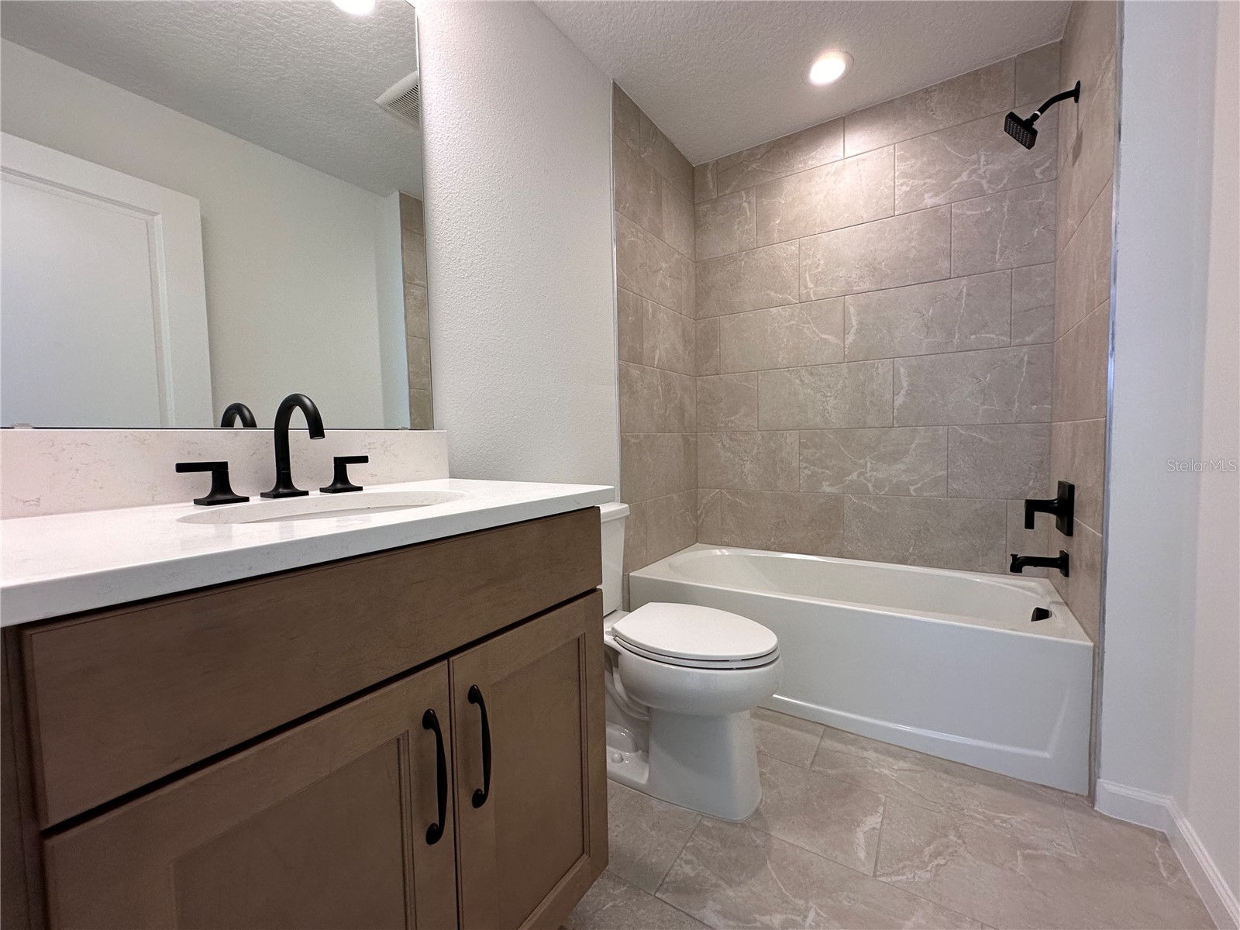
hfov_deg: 102.1
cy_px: 465
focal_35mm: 14
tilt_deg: -2.5
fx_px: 502
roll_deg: +1.1
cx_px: 620
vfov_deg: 85.7
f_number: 2.2
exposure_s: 1/120
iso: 160
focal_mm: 2.22
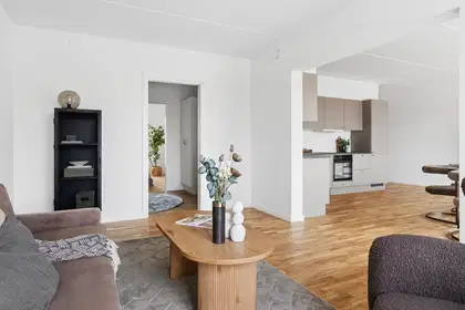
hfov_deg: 81.2
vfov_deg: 59.5
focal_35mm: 21
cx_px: 232
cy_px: 155
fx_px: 271
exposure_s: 1/40
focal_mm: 14
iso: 200
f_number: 8
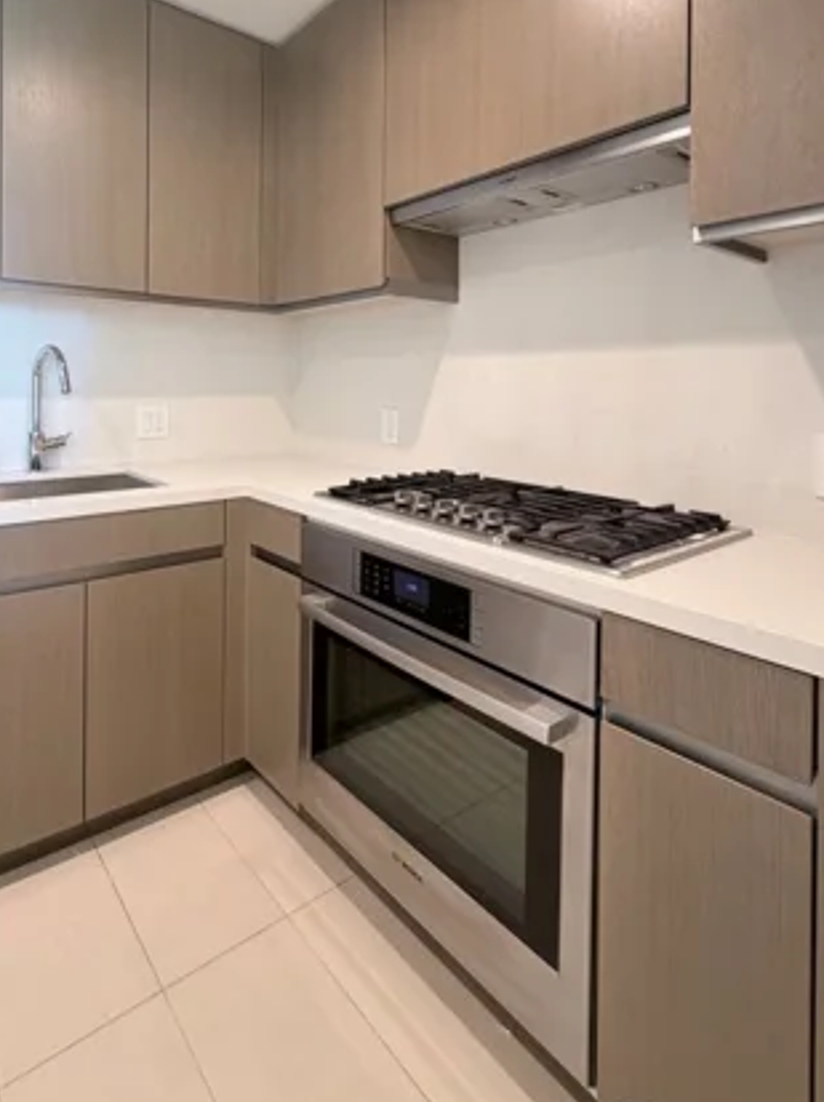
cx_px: 277
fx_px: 604
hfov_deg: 66.8
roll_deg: -0.4
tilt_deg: -1.3
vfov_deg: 82.6
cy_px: 392
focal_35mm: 19
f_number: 2.2
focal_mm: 2.22
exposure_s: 1/60
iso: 200
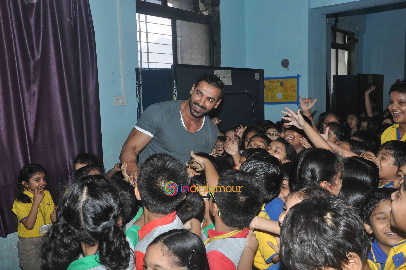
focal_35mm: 38
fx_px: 422
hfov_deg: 51.3
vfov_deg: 35.4
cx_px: 203
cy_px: 135
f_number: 10
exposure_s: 1/250
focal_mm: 25
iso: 1000
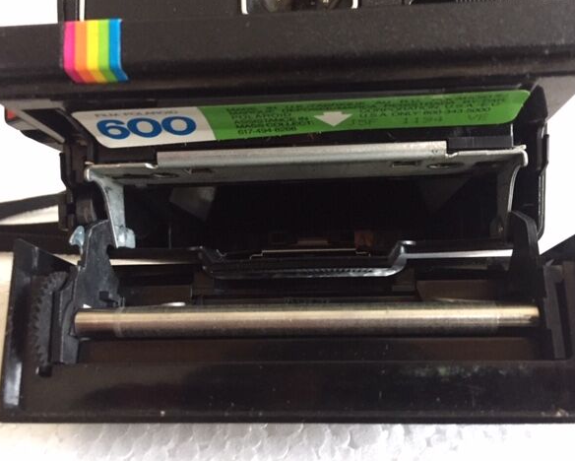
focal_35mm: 31
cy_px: 233
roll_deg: -0.8
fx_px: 528
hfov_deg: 57.1
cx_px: 299
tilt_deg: -16.6
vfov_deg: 47.2
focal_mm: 4.15
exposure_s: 1/17
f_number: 2.2
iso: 320
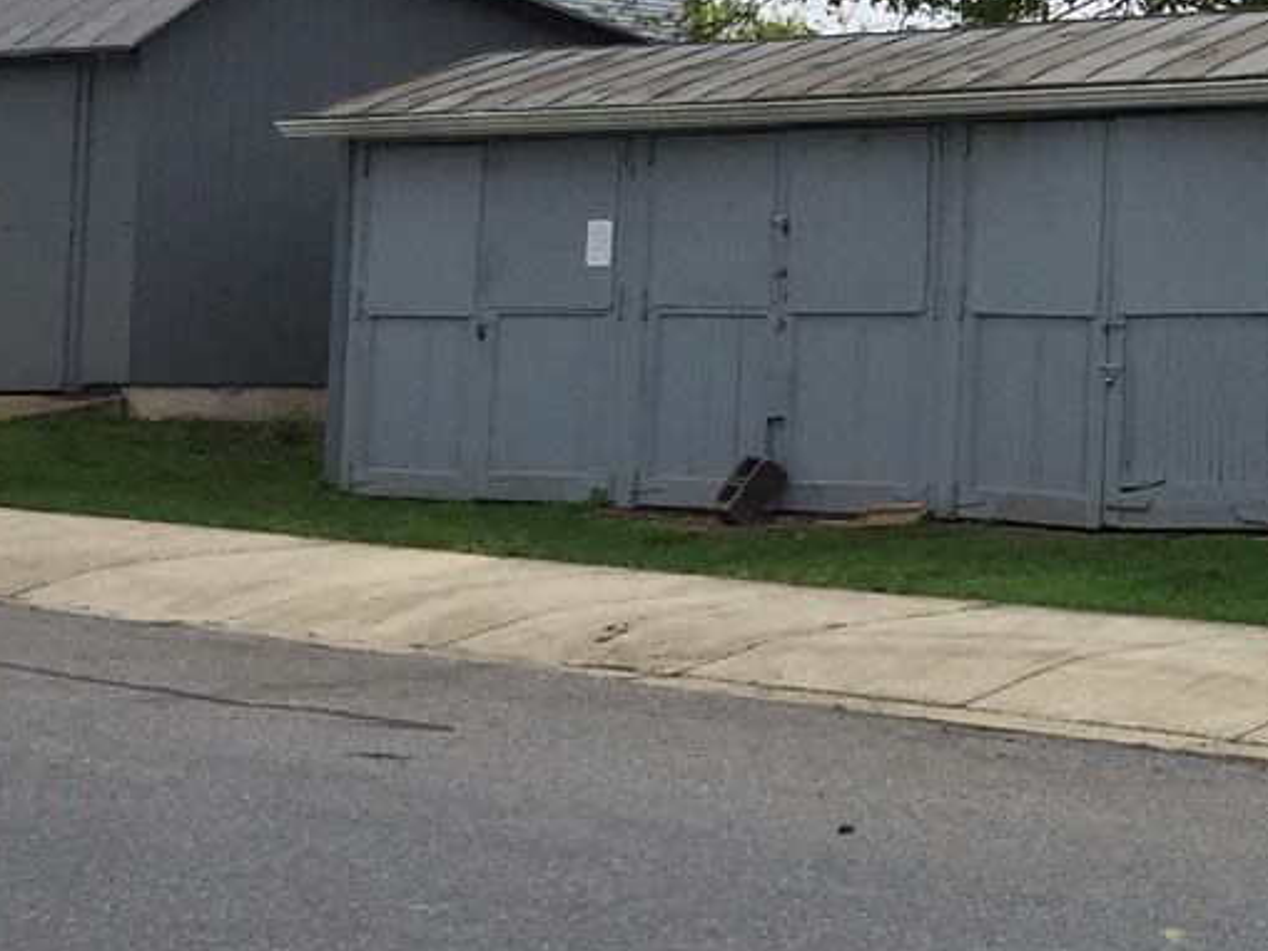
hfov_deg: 18.4
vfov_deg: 15.6
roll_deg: -1.3
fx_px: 3407
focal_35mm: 93
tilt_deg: +6.1
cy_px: 32
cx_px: 1963
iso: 32
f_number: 2.2
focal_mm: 4.15
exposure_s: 1/1980
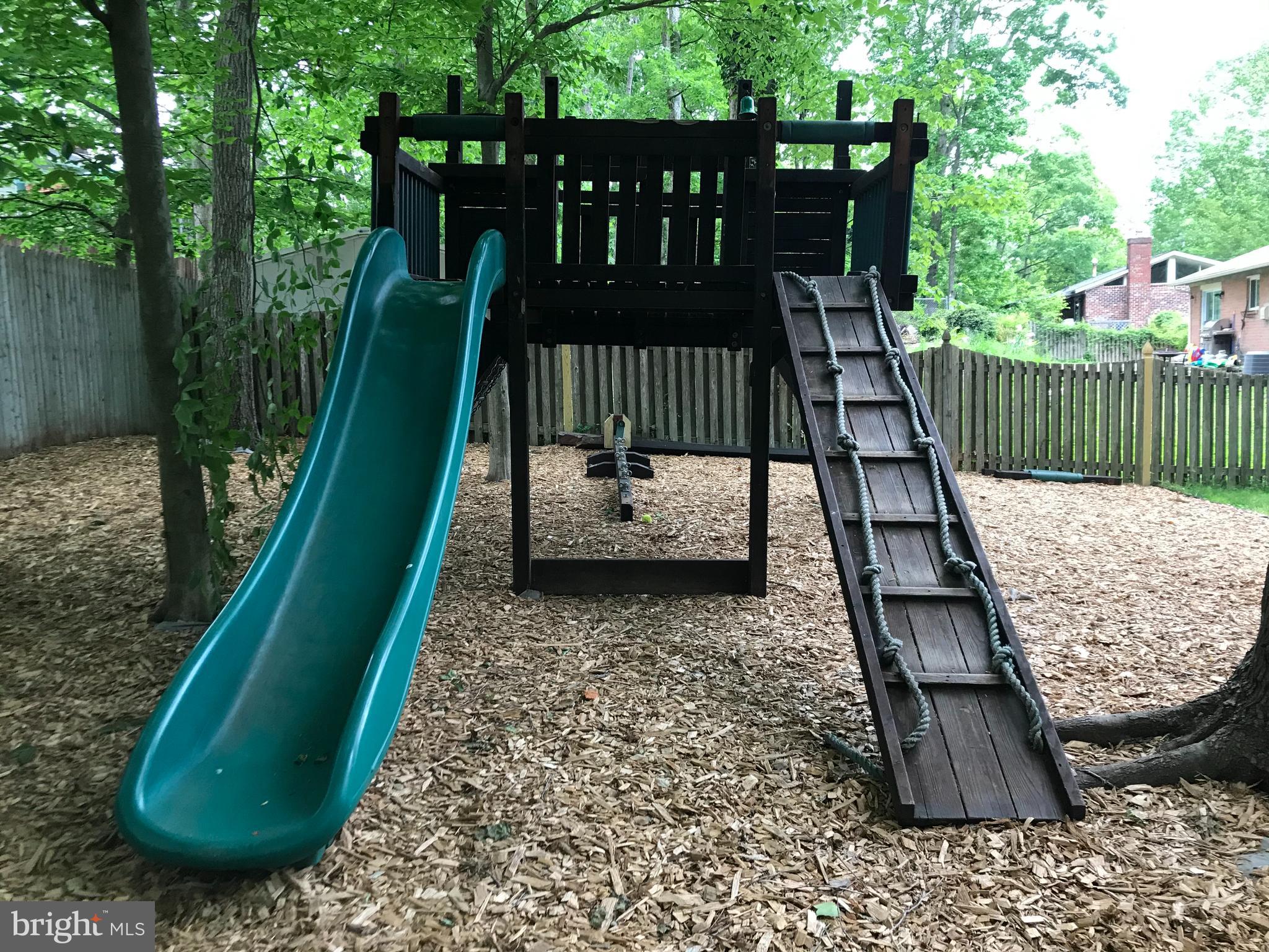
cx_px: 634
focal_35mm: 28
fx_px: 1026
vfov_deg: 49.7
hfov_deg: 63.4
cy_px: 476
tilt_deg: -6.0
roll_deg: +1.7
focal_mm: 3.99
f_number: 1.8
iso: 40
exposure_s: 1/19
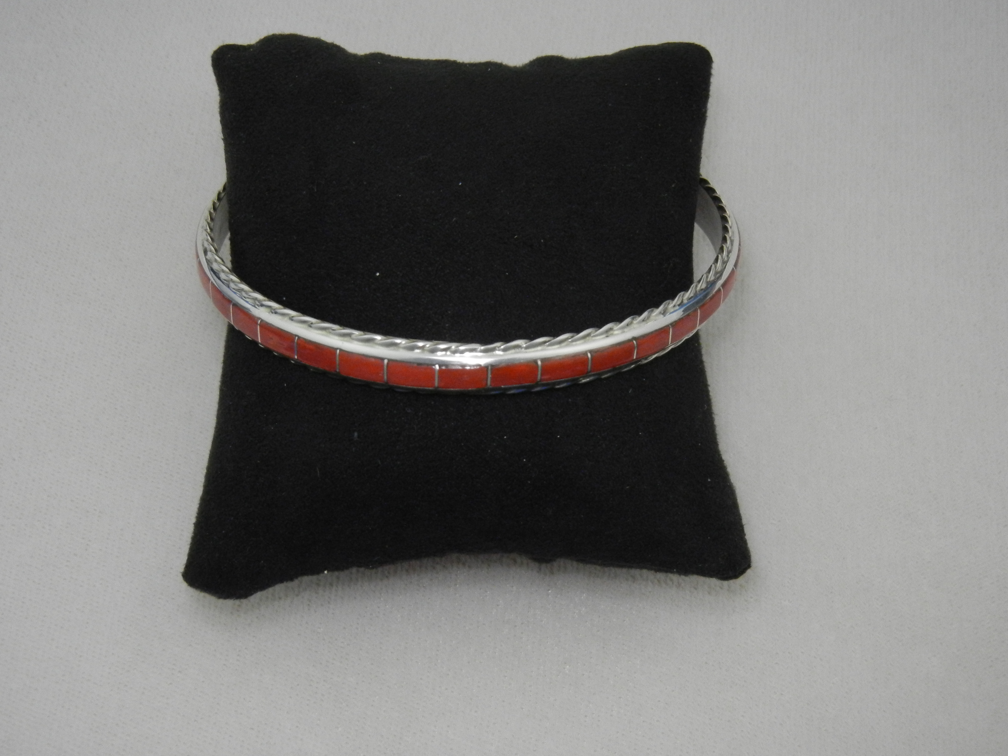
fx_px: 1718
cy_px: 378
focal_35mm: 59
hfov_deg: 32.7
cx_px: 504
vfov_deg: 24.8
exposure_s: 1/30
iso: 800
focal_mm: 10.6
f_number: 8
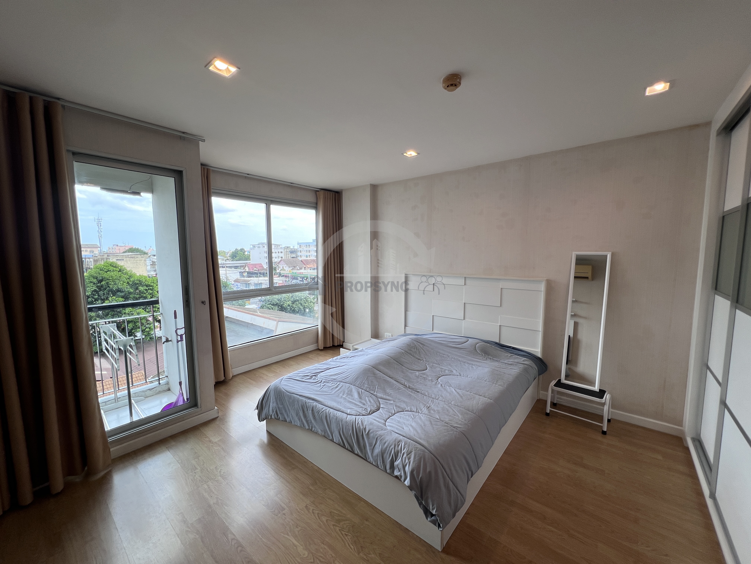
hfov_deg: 106.2
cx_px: 376
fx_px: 282
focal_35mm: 13
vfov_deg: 89.9
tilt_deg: -5.3
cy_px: 282
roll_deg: +0.2
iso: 32
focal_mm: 1.57
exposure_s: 1/186
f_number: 1.8
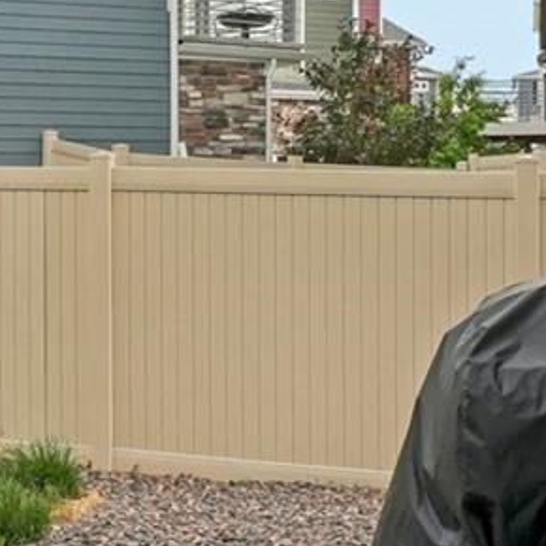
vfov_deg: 22.1
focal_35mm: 77
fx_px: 1380
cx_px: -55
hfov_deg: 21.3
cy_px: 113
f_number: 8
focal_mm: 11
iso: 100
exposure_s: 1/45
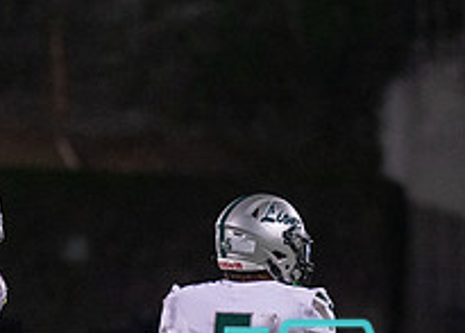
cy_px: 416
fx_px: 13594
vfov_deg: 1.4
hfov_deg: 2.0
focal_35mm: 1028
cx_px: 162
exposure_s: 1/1600
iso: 2000
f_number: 2.8
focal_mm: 200
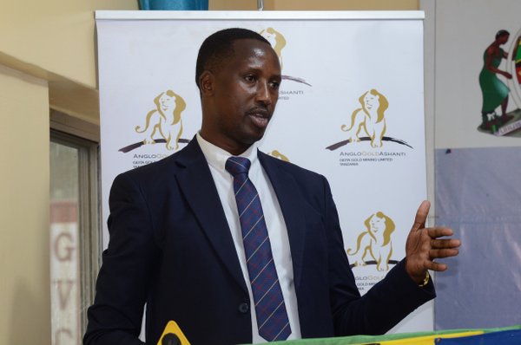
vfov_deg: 13.0
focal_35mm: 105
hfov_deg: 19.5
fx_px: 1517
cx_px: 260
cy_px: 172
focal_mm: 70
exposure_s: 1/80
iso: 1000
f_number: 5
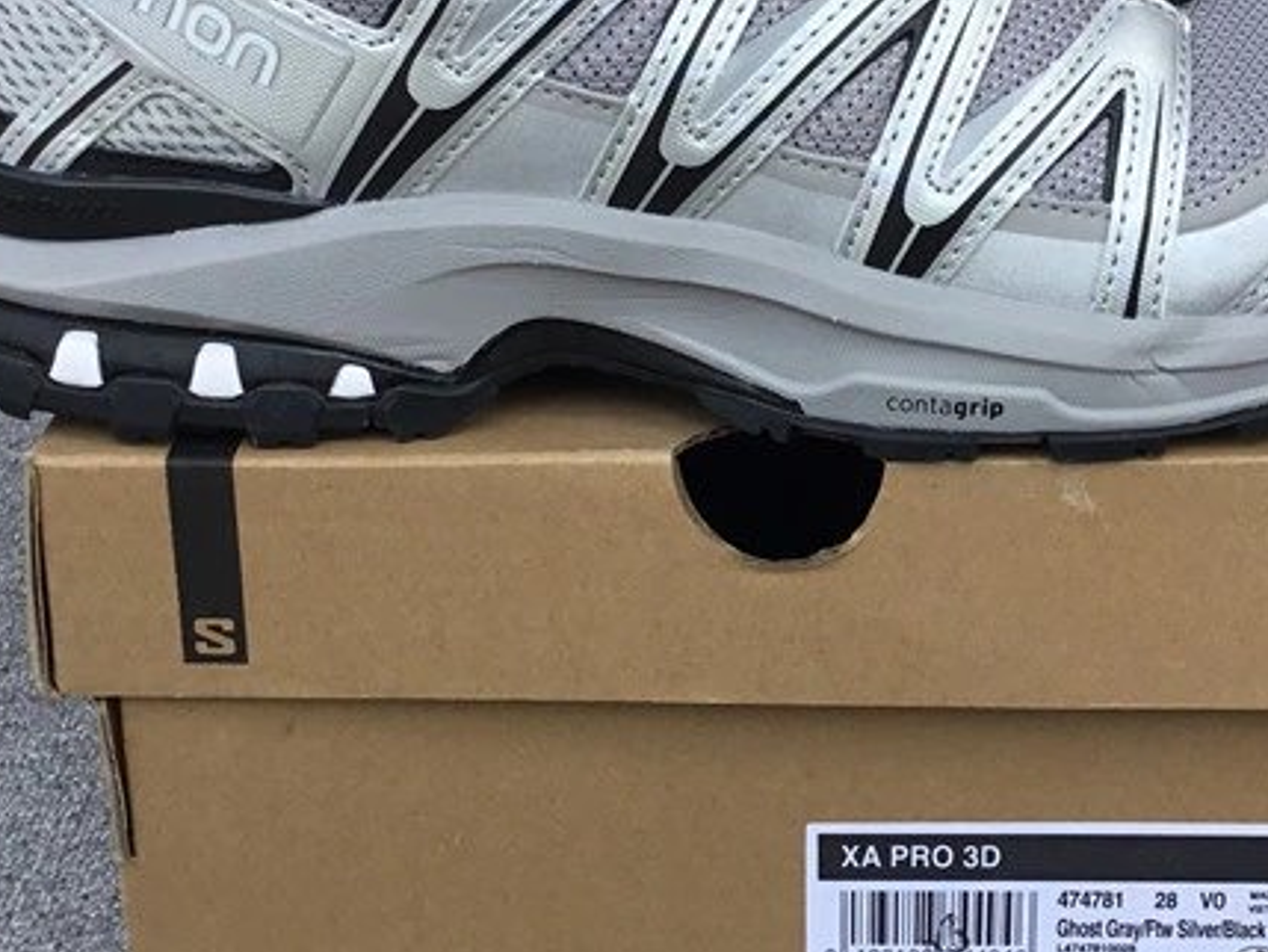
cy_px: 318
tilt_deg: -22.3
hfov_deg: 29.7
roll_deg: +0.8
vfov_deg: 22.5
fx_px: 2382
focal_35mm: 65
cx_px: 766
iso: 25
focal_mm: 3.3
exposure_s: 1/500
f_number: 2.4
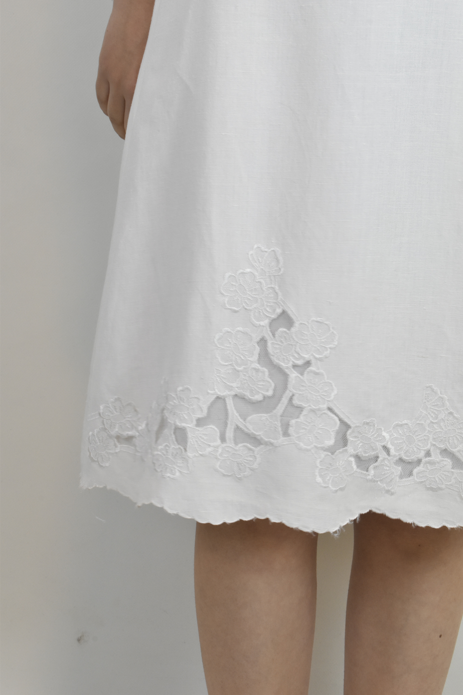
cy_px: 348
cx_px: 232
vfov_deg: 26.0
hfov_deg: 17.5
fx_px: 1505
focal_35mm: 78
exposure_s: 1/40
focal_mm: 52
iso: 1600
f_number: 18
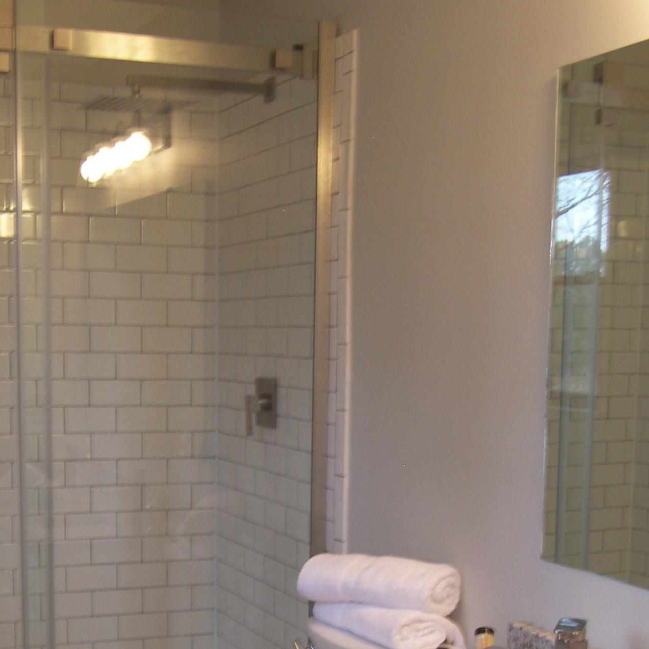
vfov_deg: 27.1
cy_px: 540
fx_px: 1315
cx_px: 267
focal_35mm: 62
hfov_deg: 27.7
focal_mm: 6.3
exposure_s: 1/20
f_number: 3.2
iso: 100
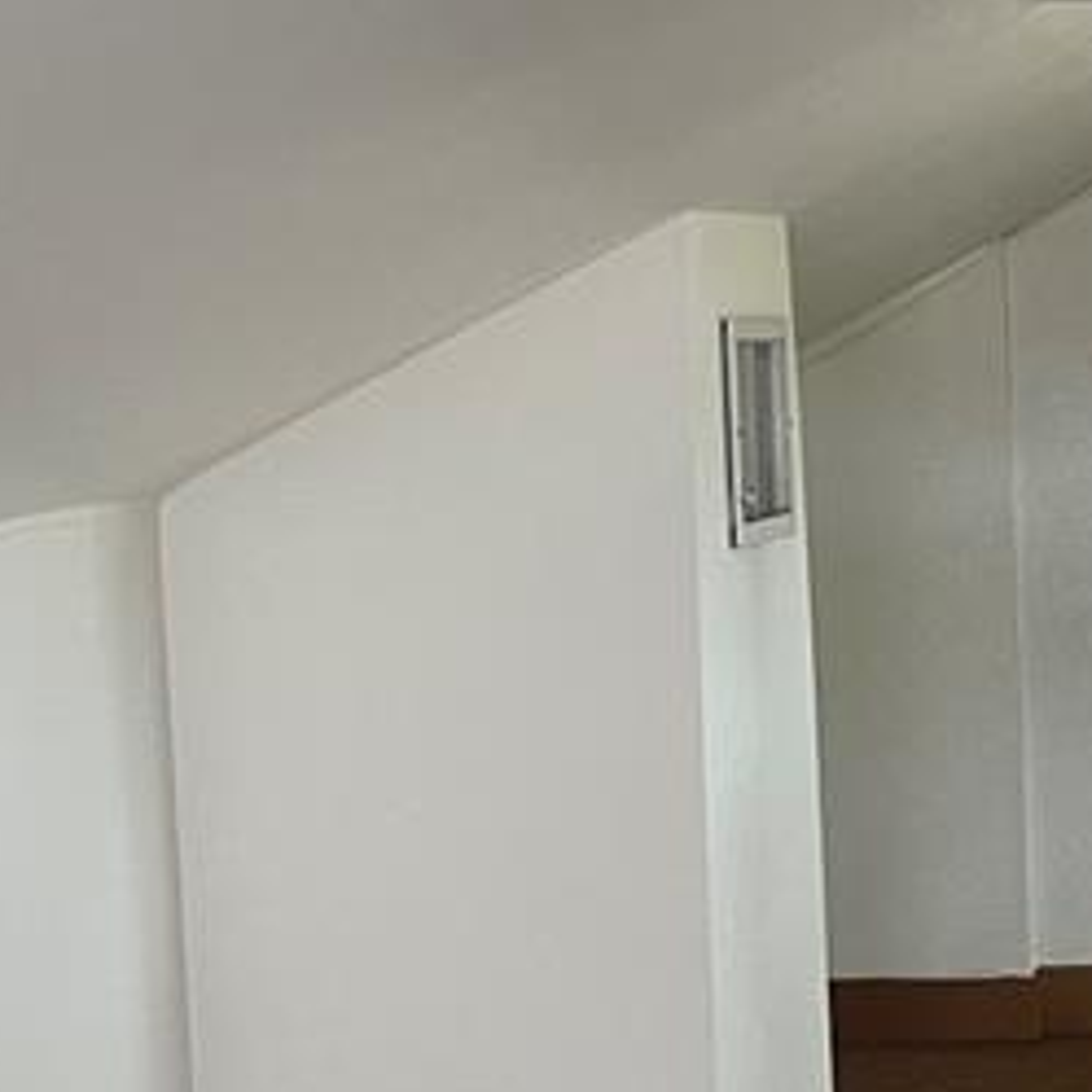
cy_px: 827
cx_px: 1649
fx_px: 3248
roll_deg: +0.7
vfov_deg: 19.0
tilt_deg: -8.6
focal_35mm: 91
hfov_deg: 17.2
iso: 200
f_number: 1.6
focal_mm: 5.1
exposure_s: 1/60
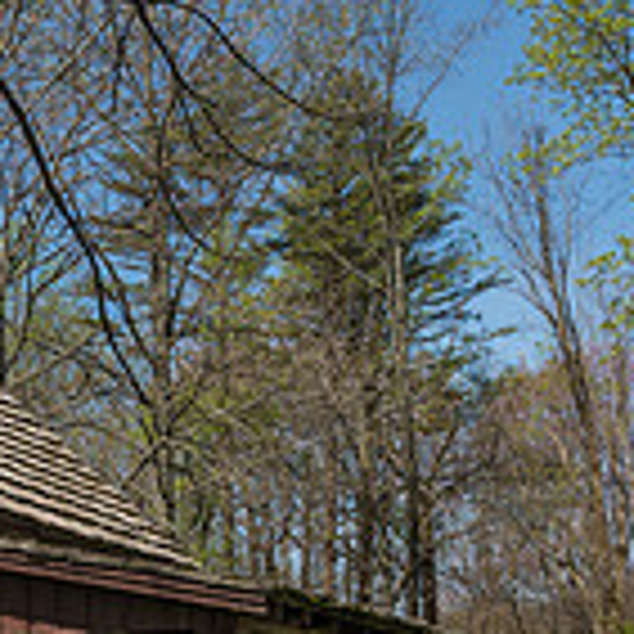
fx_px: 1803
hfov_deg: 18.9
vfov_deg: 19.0
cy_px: 731
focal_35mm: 87
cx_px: -121
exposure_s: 1/160
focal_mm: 24
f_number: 8
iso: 100
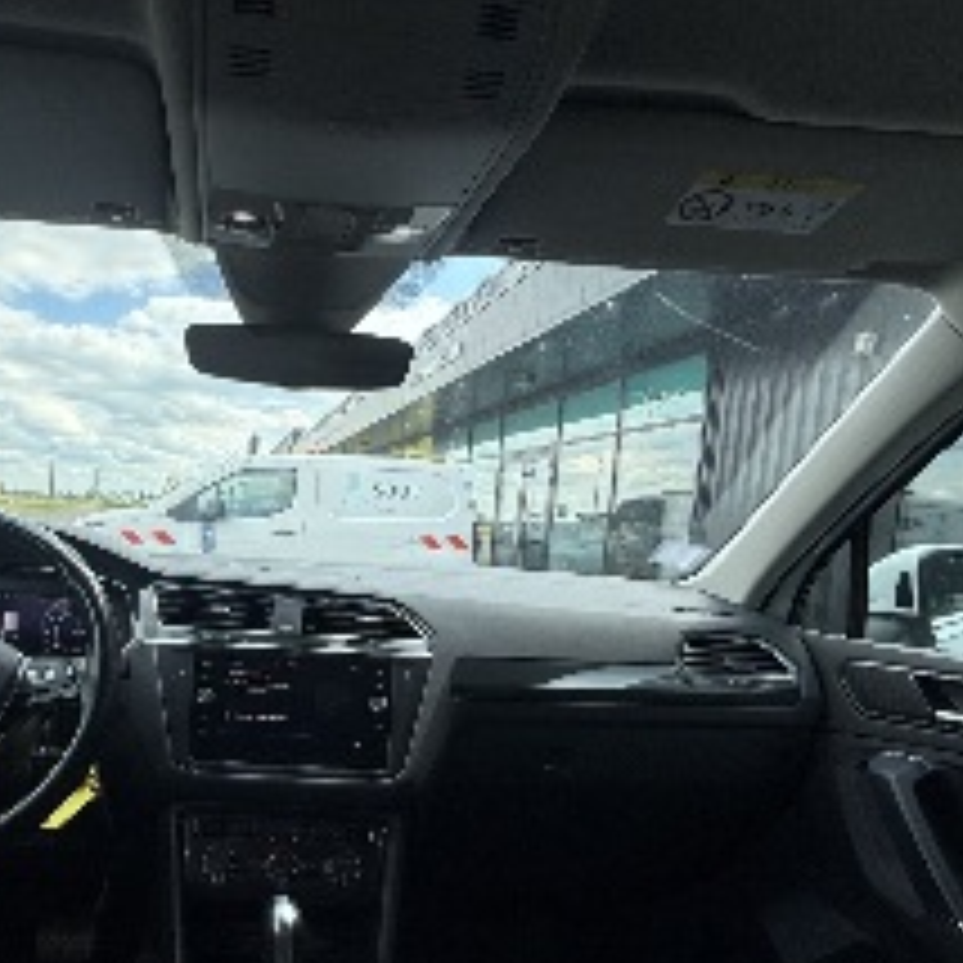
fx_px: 755
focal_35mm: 24
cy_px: 580
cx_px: 292
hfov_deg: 62.8
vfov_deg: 64.4
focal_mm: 2.22
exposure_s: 1/631
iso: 50
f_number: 2.2
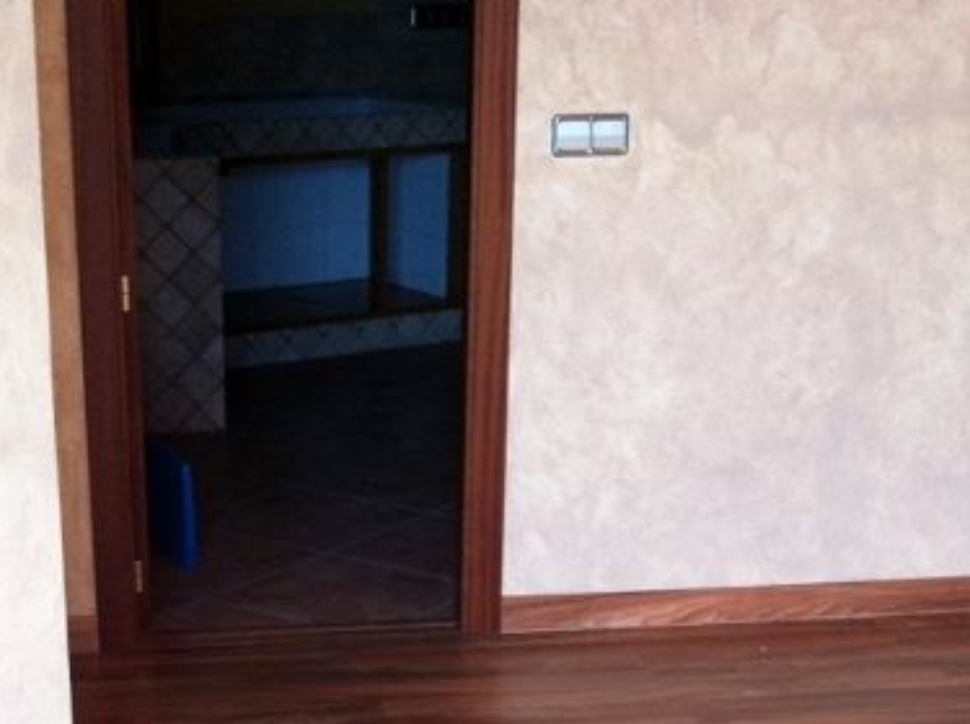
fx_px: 2350
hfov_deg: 23.3
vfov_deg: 16.9
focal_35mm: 84
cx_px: 404
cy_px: 809
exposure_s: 1/20
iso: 80
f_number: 2.8
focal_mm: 3.85
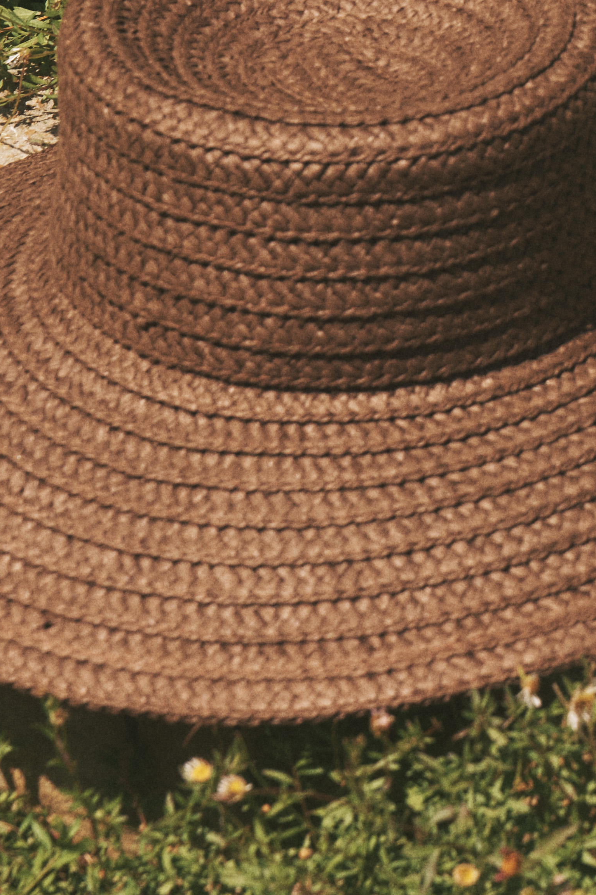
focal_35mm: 221
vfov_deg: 9.2
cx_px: 913
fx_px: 5488
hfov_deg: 6.1
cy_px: -219
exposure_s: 1/640
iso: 200
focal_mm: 55
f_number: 8
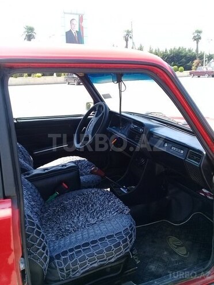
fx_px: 256
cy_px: 142
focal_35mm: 31
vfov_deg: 58.4
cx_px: 107
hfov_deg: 45.4
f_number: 2.2
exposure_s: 1/218
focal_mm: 3.3
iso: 50
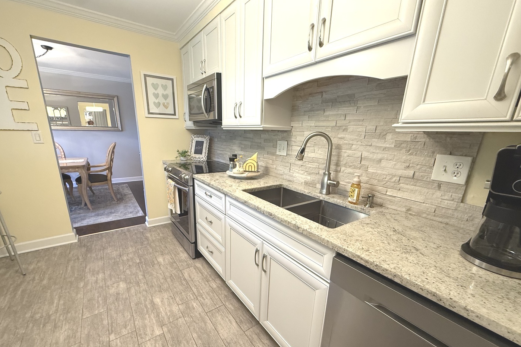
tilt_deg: -14.5
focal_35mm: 15
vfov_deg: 77.1
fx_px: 217
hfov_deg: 100.4
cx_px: 253
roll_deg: -1.8
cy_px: 192
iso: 250
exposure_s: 1/60
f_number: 2.2
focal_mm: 2.22
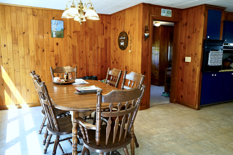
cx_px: 116
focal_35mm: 28
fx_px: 181
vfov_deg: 46.4
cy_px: 78
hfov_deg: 65.5
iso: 1600
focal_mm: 28
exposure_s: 1/160
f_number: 4
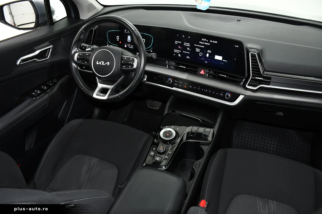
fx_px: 241
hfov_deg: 67.4
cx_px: 161
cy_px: 107
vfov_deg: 47.9
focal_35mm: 27
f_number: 4.5
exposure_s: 1/15
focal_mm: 18
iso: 800
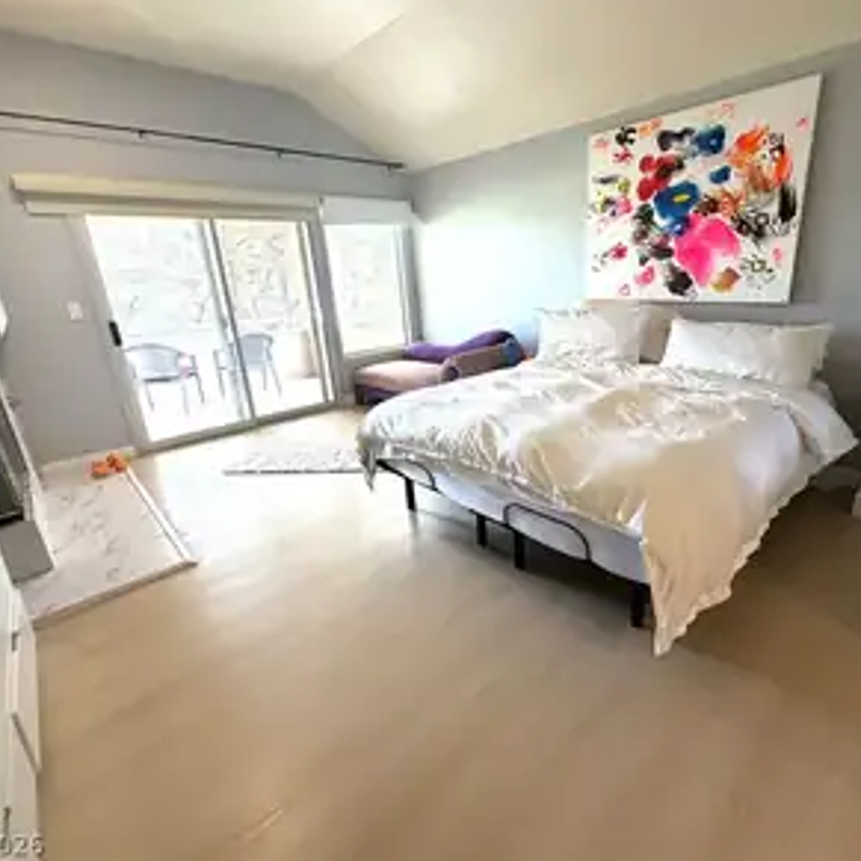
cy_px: 420
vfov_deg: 84.0
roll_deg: +3.2
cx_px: 509
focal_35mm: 17
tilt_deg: -17.8
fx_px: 478
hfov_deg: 83.1
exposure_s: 1/60
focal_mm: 2.22
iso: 160
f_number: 2.2
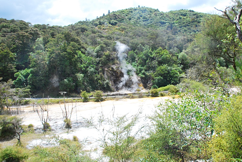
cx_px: 121
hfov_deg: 61.9
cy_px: 81
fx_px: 202
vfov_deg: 43.7
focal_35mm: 30
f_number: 20
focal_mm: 20
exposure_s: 1/60
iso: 400
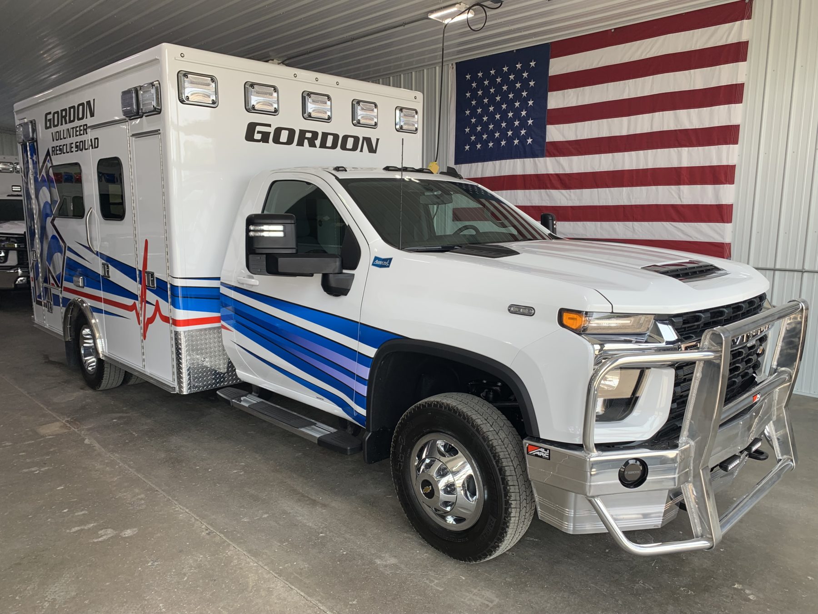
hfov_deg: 67.3
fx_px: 614
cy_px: 307
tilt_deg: -9.4
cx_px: 409
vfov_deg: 53.1
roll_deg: -0.3
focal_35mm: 26
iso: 25
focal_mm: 4.25
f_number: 1.8
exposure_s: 1/179
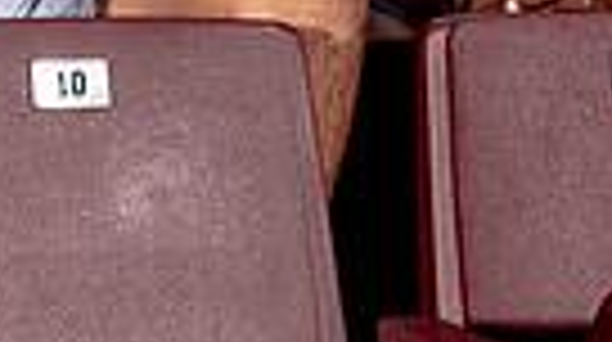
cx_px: -439
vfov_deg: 7.8
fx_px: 2414
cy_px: -268
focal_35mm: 149
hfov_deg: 13.2
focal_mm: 24
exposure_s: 1/125
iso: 100
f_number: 8
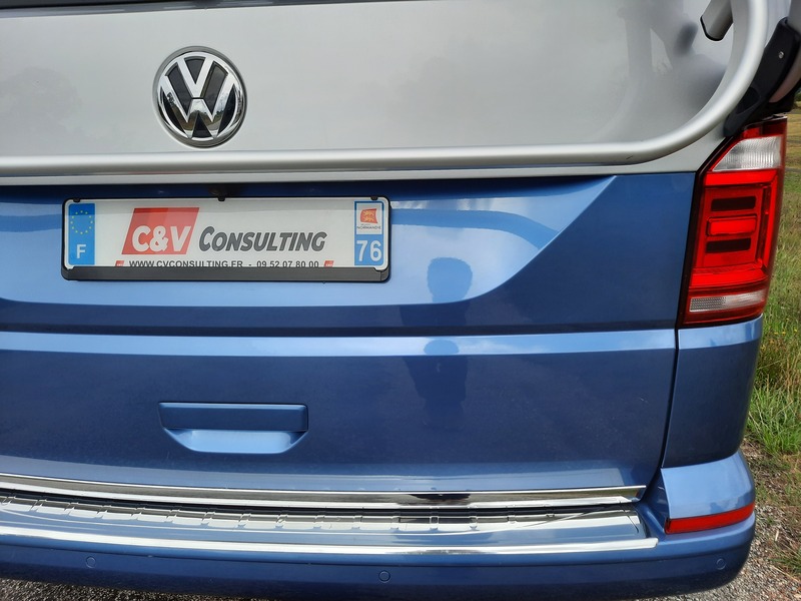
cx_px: 400
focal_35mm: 25
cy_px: 300
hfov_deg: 69.4
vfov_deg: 54.9
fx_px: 578
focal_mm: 4.6
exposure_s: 1/647
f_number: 2
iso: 32
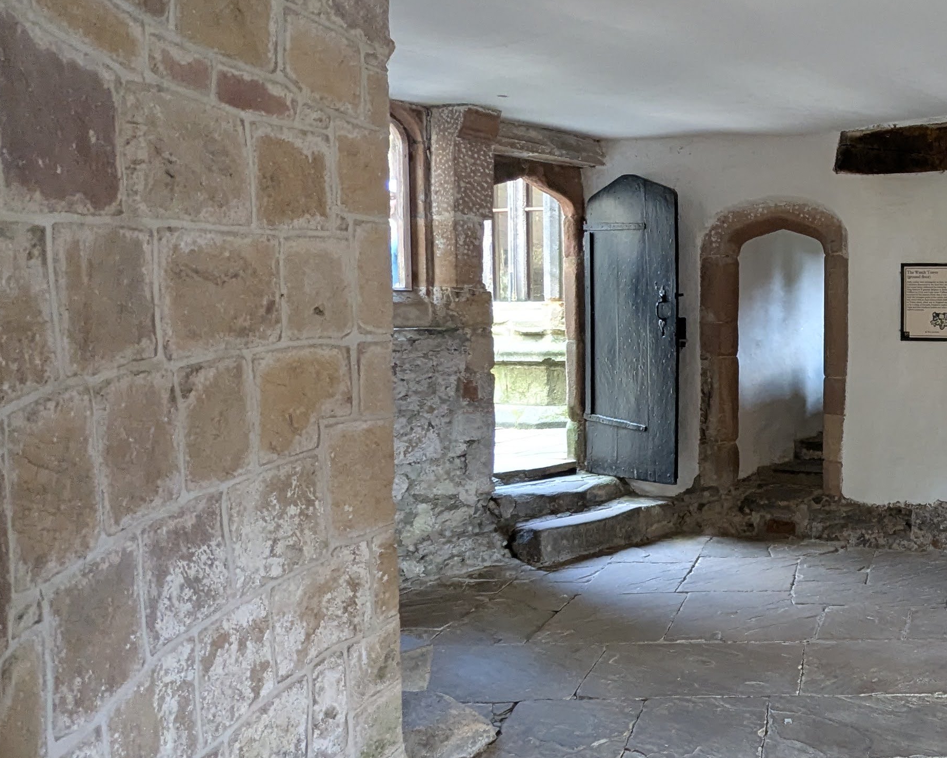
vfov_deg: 42.2
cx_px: 896
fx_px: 981
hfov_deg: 45.4
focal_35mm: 35
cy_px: 395
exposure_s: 1/33.3
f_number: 2.2
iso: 227
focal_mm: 2.35
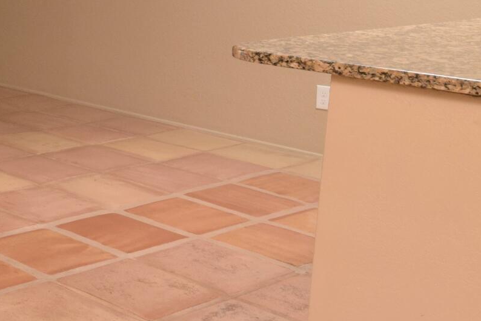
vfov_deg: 19.8
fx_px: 908
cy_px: 60
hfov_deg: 24.9
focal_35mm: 68
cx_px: -179
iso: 400
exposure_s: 1/40
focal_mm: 12
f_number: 9
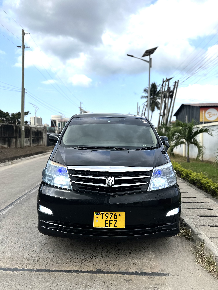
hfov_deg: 56.8
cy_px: 145
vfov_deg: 71.6
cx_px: 109
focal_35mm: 24
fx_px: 202
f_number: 1.78
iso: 80
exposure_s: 1/2660
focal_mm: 6.86
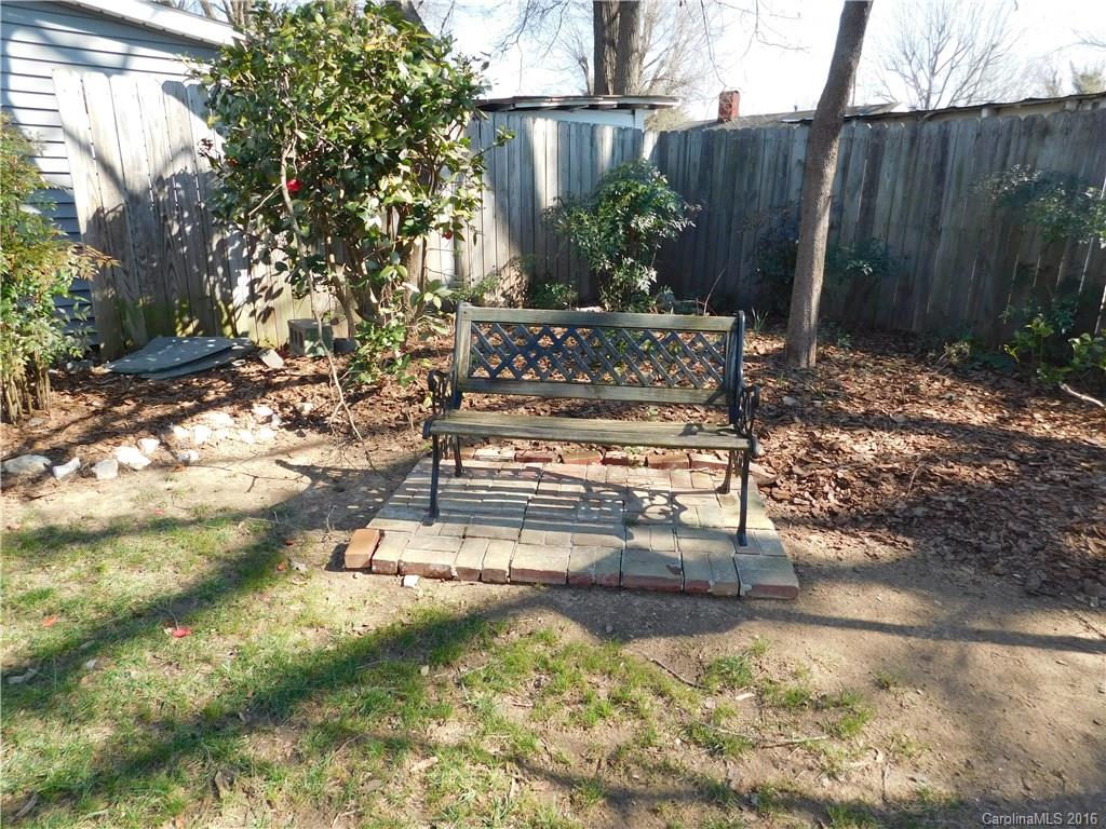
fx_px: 735
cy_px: 414
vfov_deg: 58.9
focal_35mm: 23
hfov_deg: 73.9
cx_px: 553
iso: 125
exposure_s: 1/320
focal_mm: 4
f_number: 3
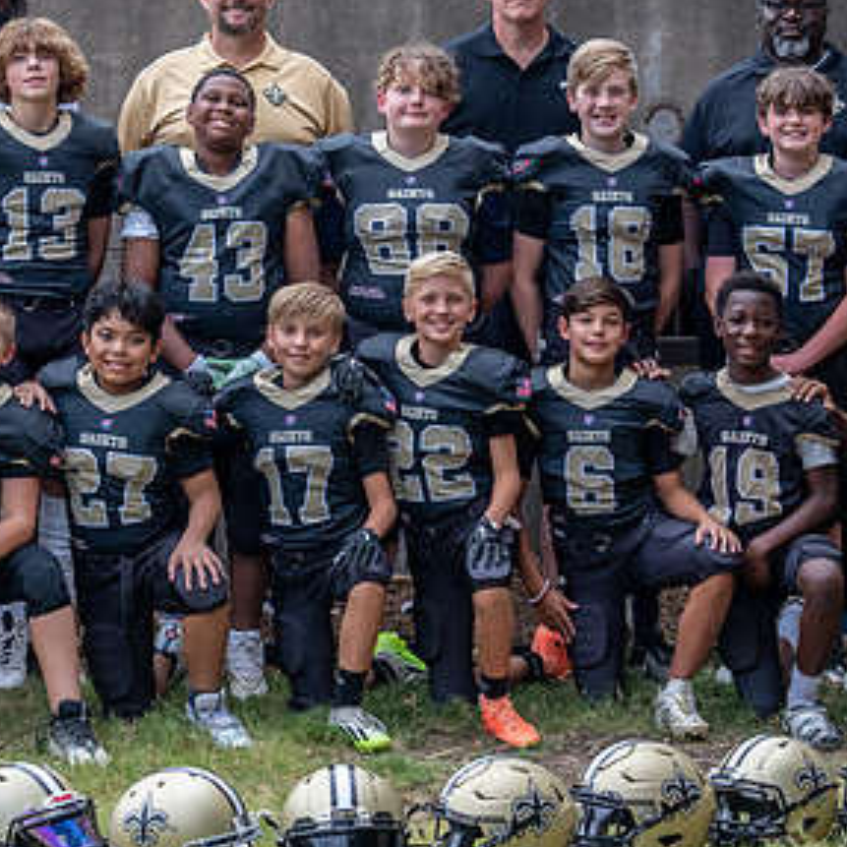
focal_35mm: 133
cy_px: 267
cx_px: 341
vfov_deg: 13.1
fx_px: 3682
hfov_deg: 13.1
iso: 1000
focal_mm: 70
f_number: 4
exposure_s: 1/320
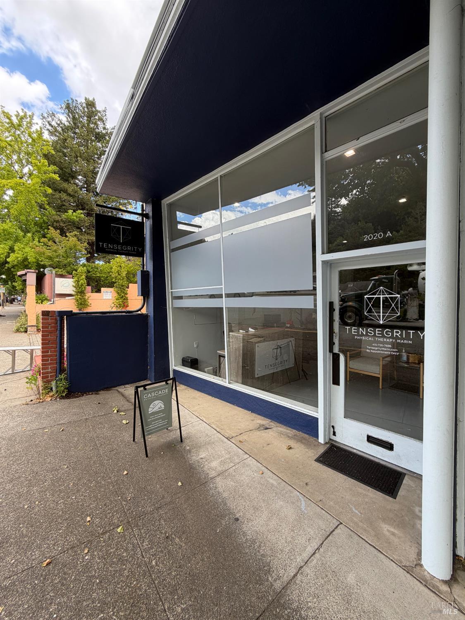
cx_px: 232
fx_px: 251
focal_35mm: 14
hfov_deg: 85.7
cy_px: 310
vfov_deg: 102.0
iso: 40
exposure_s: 1/157
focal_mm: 2.22
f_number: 2.2
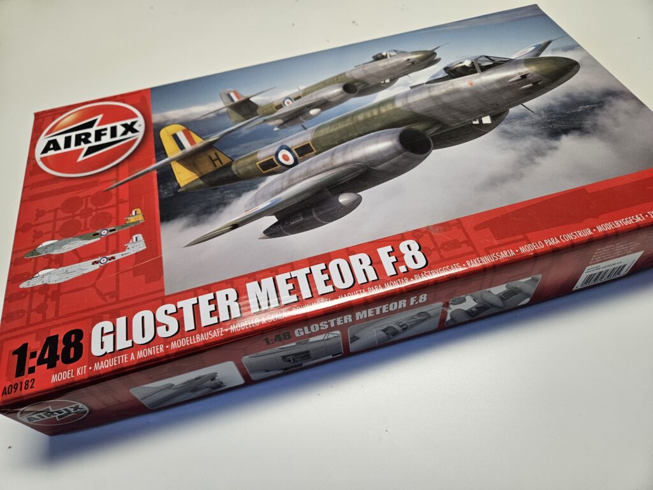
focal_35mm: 23
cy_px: 245
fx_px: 434
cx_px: 326
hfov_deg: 73.9
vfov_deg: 58.9
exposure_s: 1/120
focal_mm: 5.4
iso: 200
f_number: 1.8
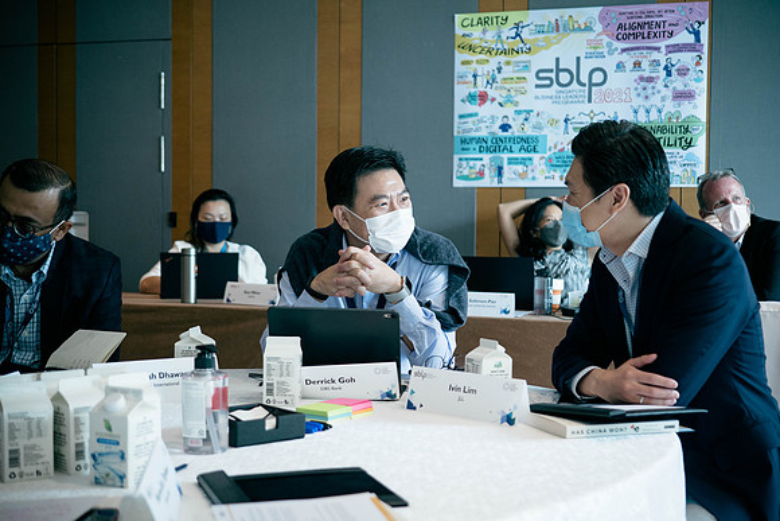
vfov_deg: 25.5
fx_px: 1149
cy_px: 260
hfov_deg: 37.5
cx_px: 390
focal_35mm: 53
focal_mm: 25
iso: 500
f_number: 1.7
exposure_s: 1/125
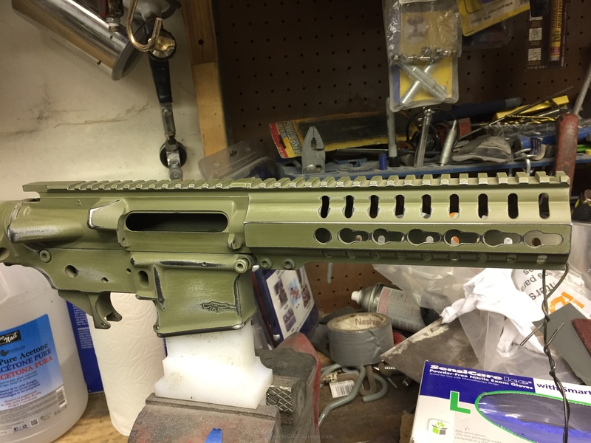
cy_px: 222
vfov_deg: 48.2
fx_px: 495
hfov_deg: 61.7
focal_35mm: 29
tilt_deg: -15.5
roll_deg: +4.3
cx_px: 296
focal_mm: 4.15
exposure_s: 1/30
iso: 100
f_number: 2.2
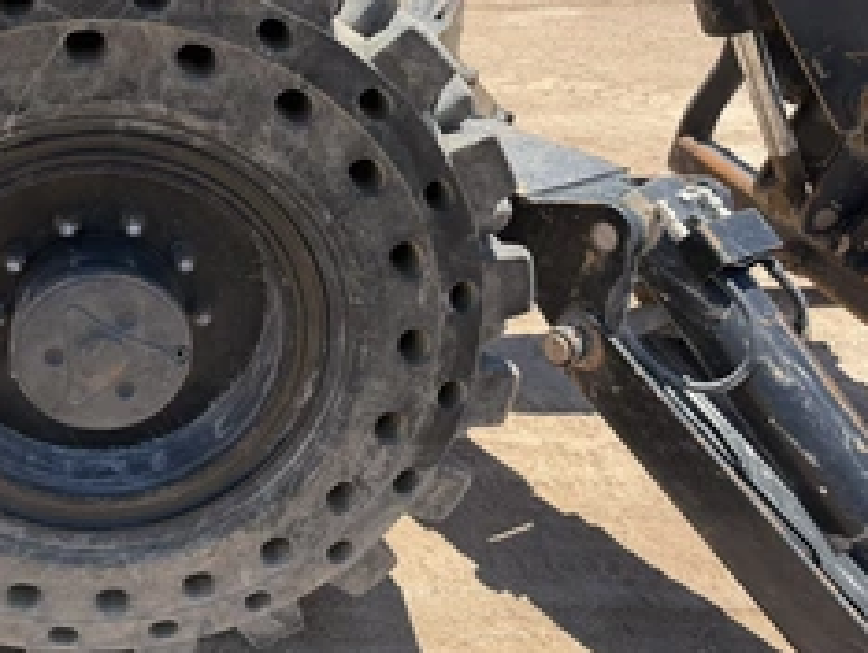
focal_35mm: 41
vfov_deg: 35.2
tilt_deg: -25.2
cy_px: 304
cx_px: 141
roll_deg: +0.9
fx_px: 1029
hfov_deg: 43.0
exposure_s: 1/2370
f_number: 1.78
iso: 80
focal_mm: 6.76
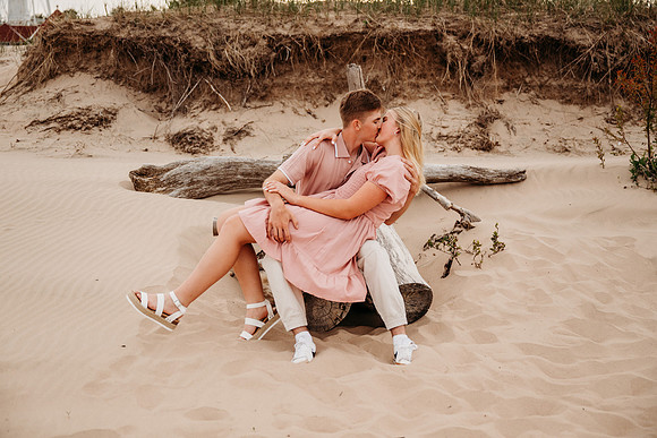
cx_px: 328
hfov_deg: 38.6
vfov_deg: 26.3
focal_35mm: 51
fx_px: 939
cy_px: 219
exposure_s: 1/1000
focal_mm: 50
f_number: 2.8
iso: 320
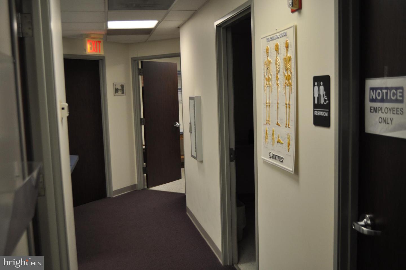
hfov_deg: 49.6
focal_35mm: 39
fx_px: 439
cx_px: 203
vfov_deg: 34.1
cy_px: 135
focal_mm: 26
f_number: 4.2
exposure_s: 1/60
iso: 400
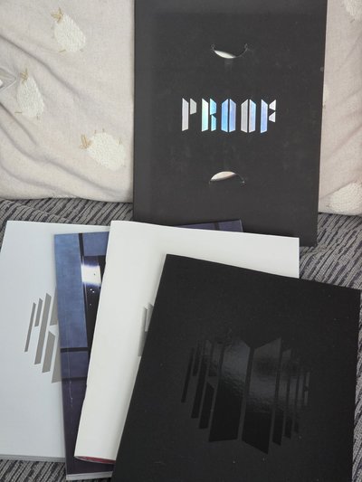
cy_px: 241
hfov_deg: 21.3
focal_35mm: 69
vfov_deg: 28.2
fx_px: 962
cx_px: 181
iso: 320
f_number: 2.4
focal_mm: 7
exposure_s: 1/40
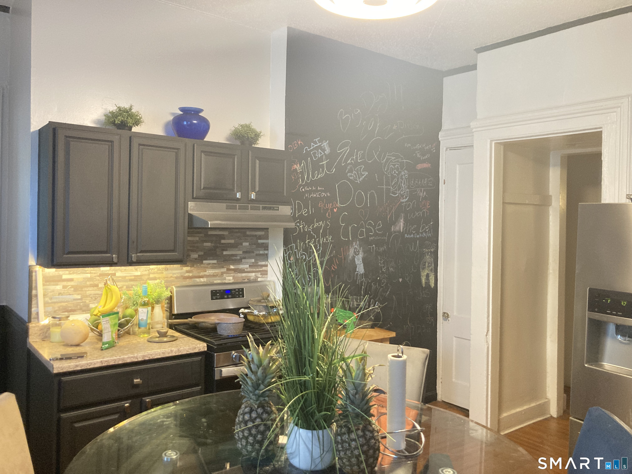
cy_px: 237
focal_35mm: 28
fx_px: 511
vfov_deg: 49.7
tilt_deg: +0.9
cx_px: 316
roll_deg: -0.9
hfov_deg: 63.4
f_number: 1.8
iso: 400
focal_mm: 3.99
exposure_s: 1/30
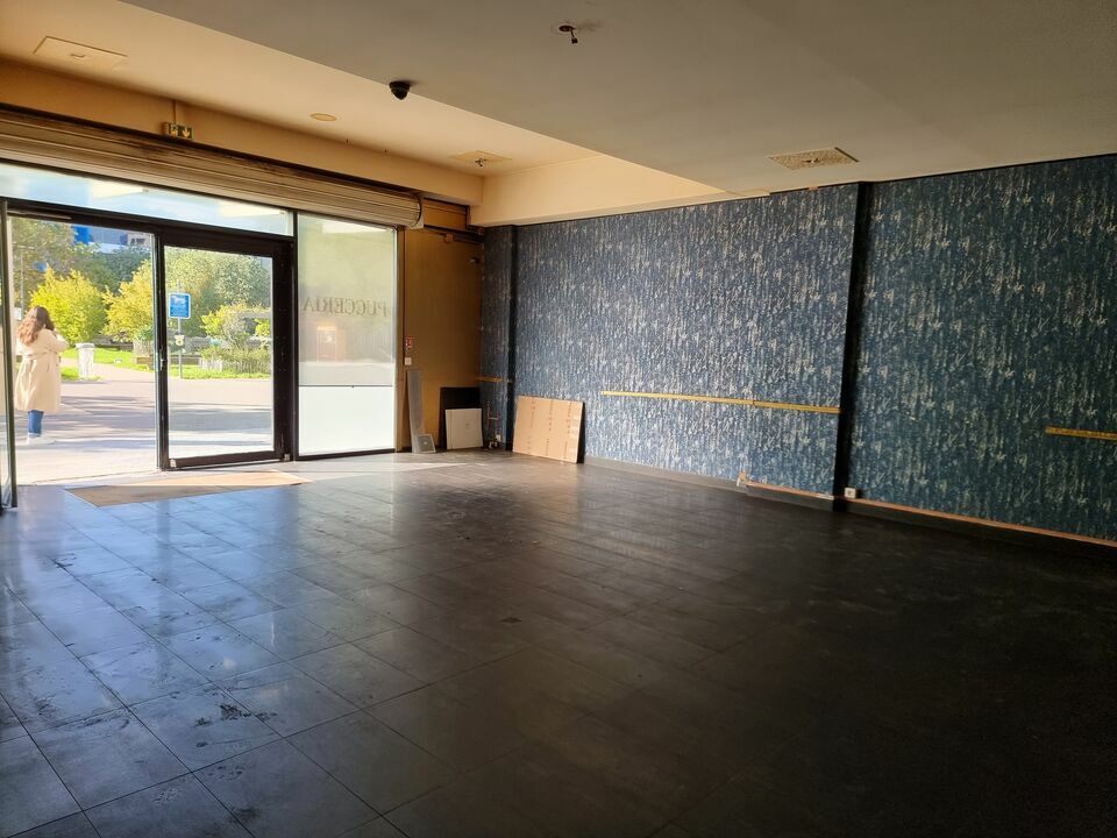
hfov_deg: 71.6
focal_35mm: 24
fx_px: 774
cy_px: 419
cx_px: 558
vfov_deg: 56.8
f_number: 1.8
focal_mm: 6.7
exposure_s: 1/100
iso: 50
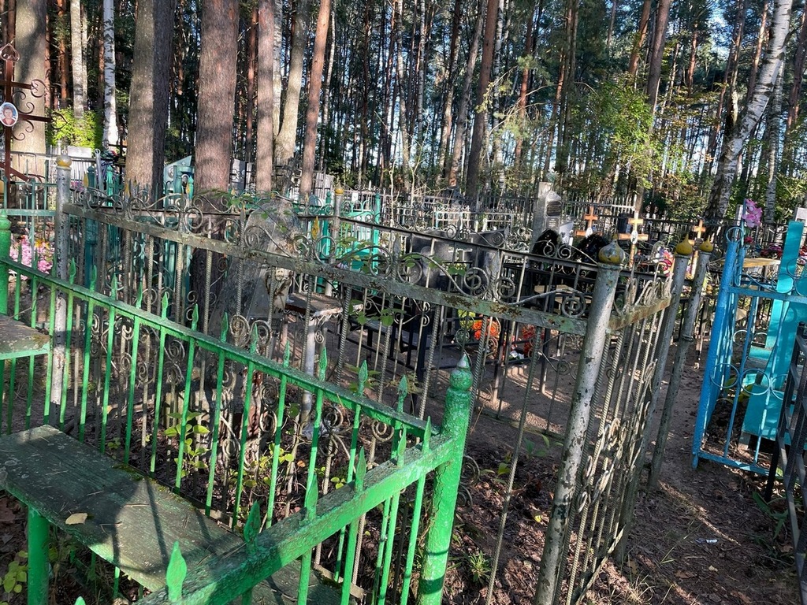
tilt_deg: -3.5
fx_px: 606
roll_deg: -4.0
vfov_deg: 53.1
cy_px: 302
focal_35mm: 26
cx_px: 404
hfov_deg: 67.3
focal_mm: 4.2
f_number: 1.6
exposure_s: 1/121
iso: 40
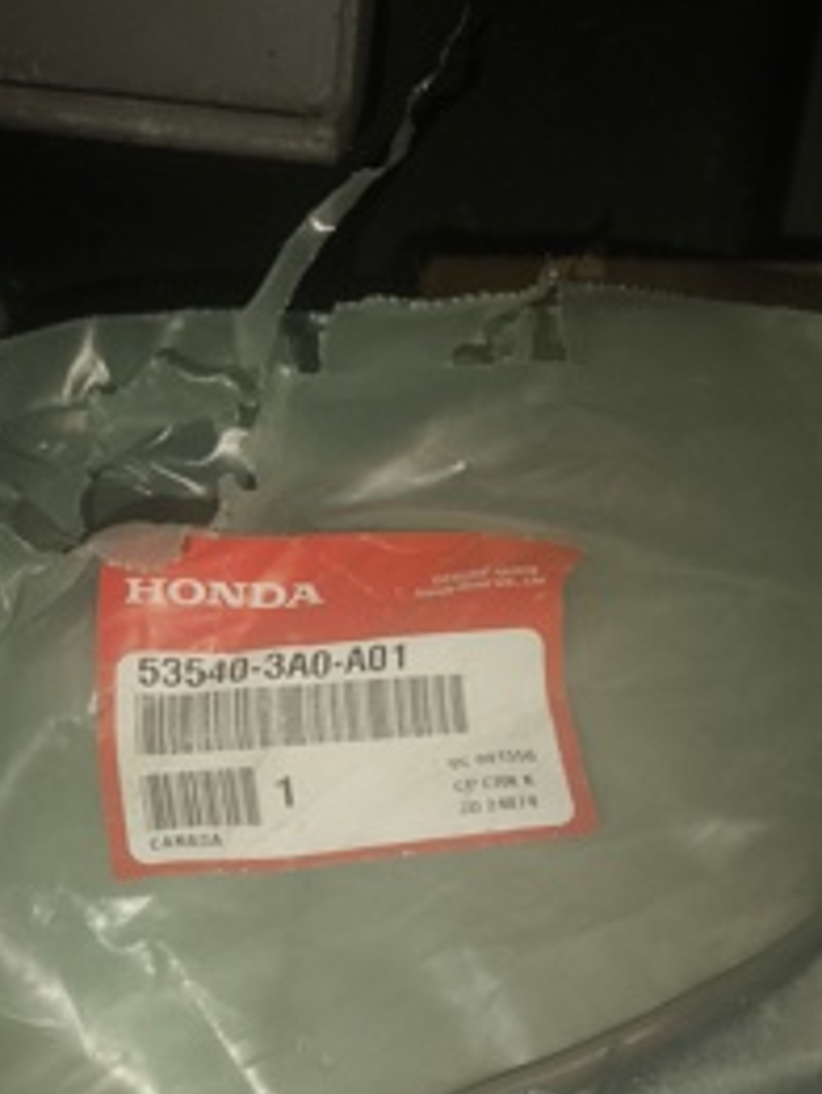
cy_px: 750
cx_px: 302
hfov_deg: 31.4
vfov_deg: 40.6
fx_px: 1455
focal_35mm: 46
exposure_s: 1/25
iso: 800
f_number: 1.7
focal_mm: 4.71
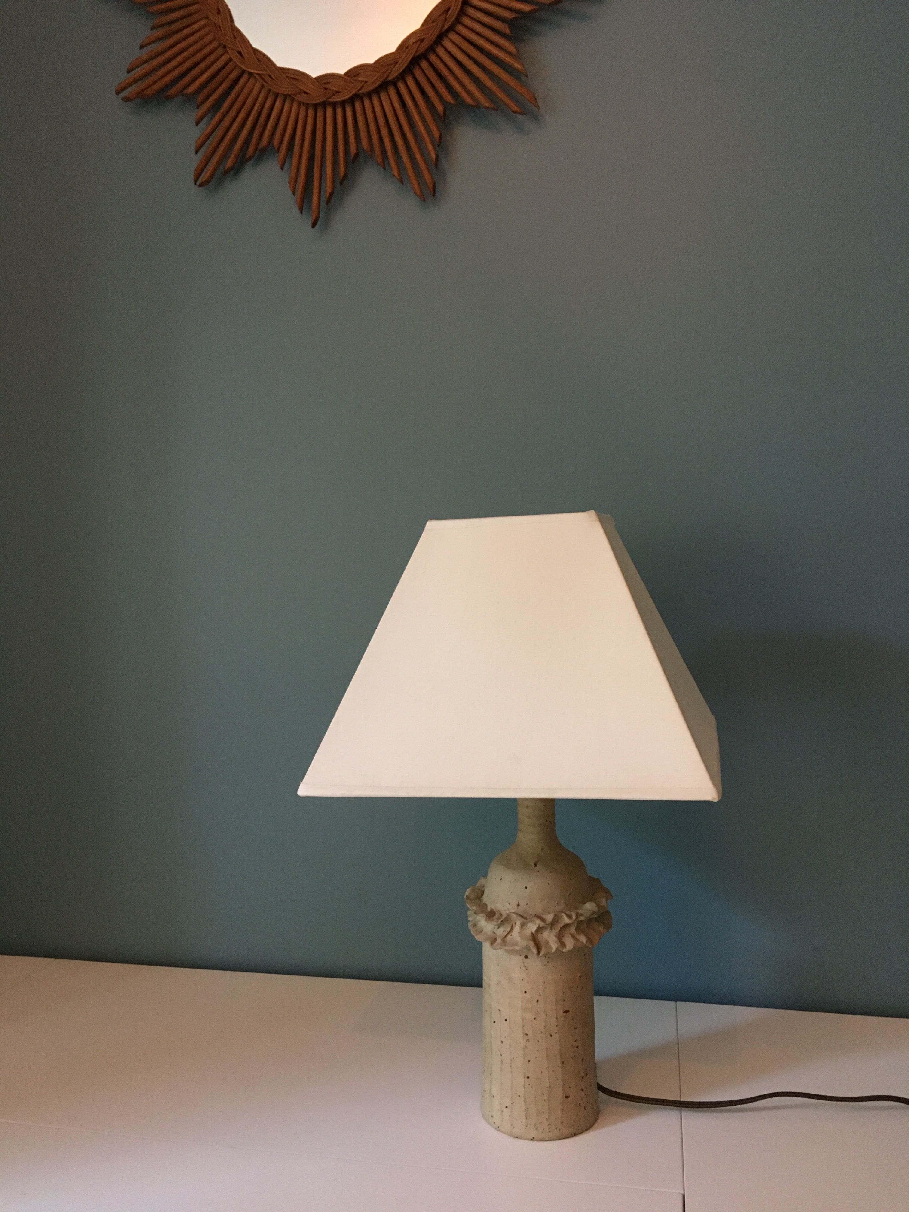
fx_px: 1015
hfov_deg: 48.2
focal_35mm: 29
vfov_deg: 61.7
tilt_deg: -3.2
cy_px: 606
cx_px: 454
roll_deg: -0.2
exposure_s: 1/20
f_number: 2.2
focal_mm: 4.15
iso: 200
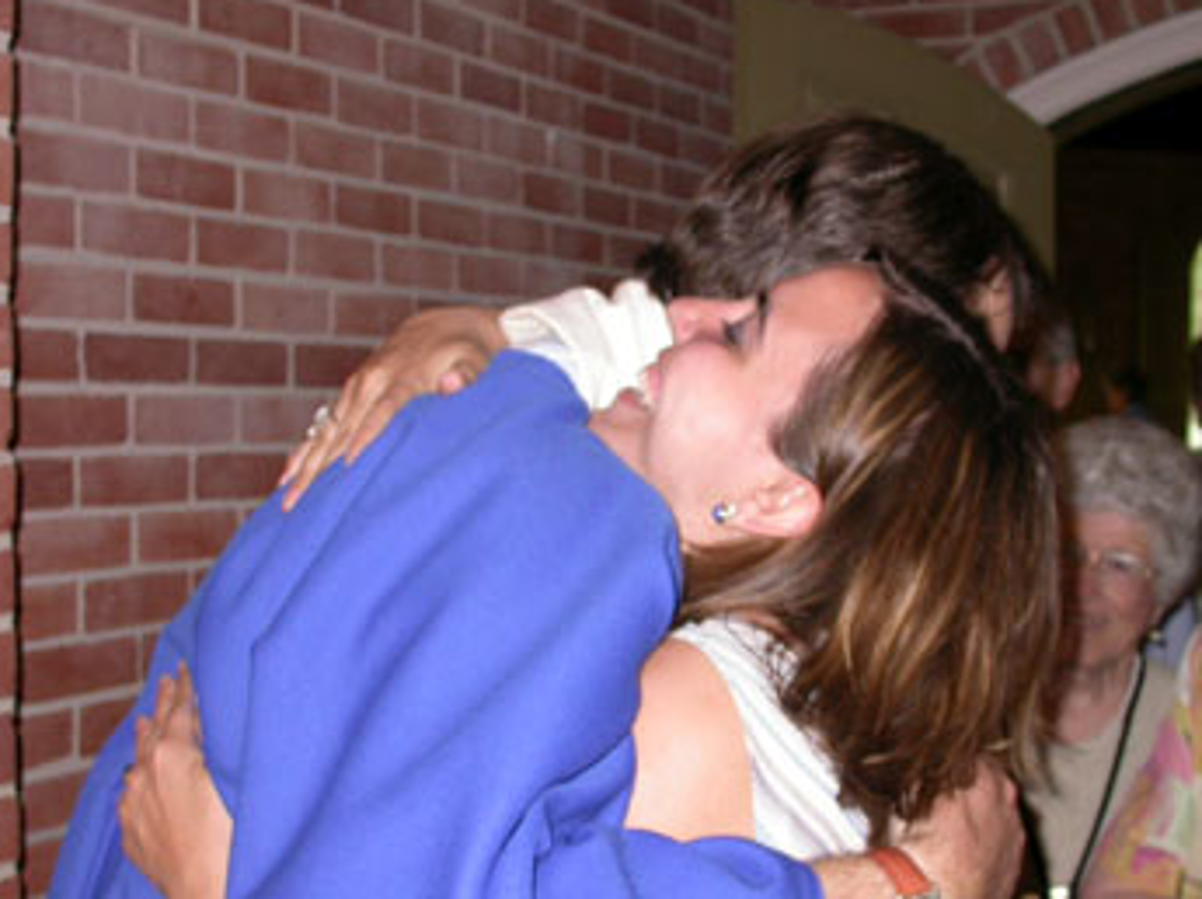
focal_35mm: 65
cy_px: 477
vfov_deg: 22.5
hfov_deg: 29.8
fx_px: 2255
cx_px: 617
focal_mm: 11.6
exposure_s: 1/60.3
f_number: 3
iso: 100
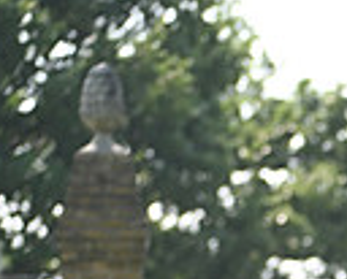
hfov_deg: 2.3
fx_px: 8739
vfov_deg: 1.8
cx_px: 659
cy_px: 473
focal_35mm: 849
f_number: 4.5
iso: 560
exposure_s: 1/1250
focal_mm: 200
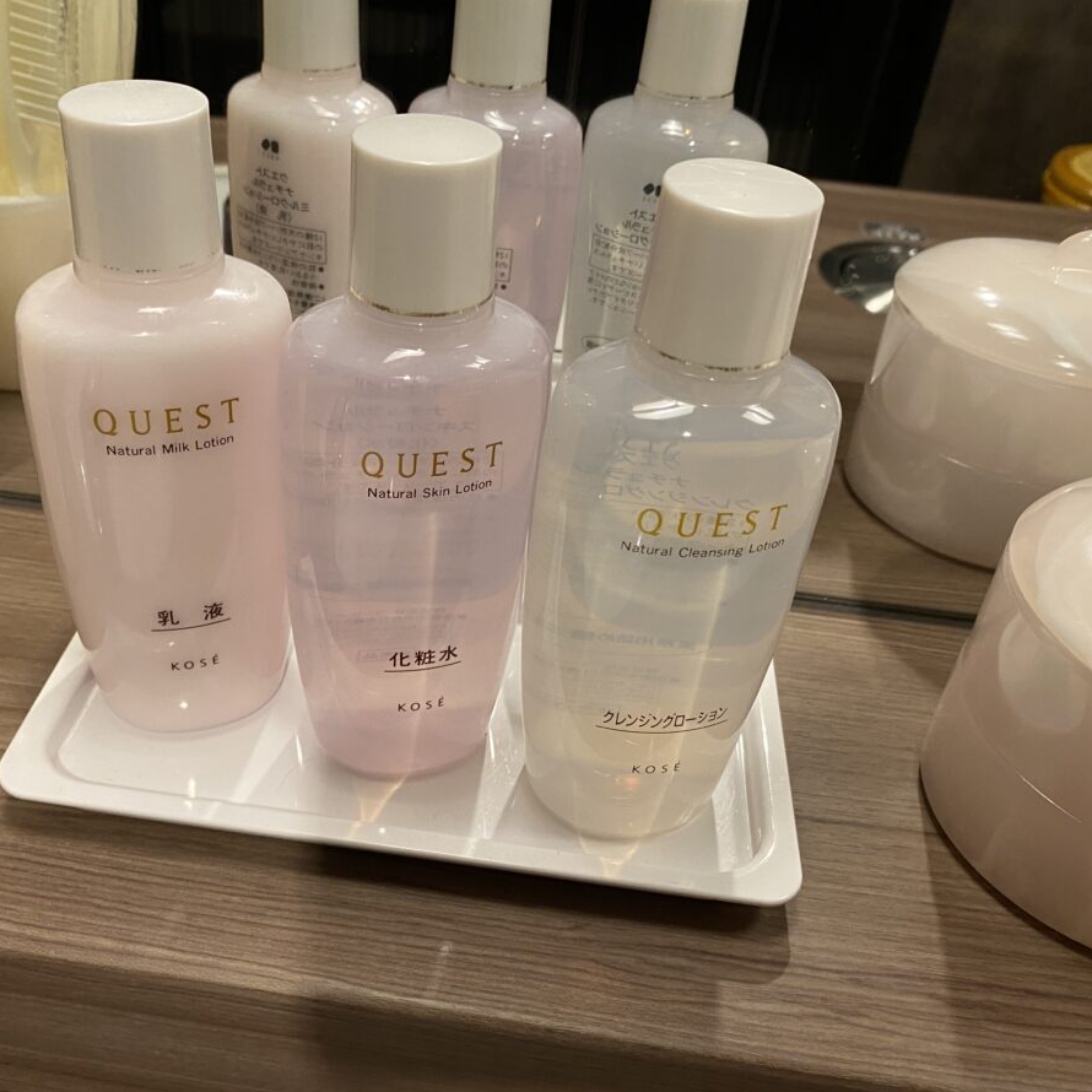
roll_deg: -4.7
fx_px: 1106
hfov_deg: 52.3
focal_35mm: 31
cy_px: 544
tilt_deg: -37.0
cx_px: 455
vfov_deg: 52.5
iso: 200
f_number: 1.8
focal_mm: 4.25
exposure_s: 1/50
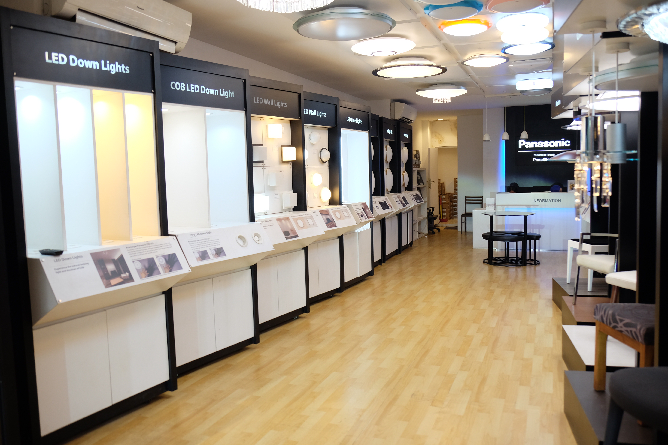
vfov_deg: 43.6
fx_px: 557
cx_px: 334
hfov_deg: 61.9
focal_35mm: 30
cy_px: 222
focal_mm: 20.1
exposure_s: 1/38
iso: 400
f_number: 3.6
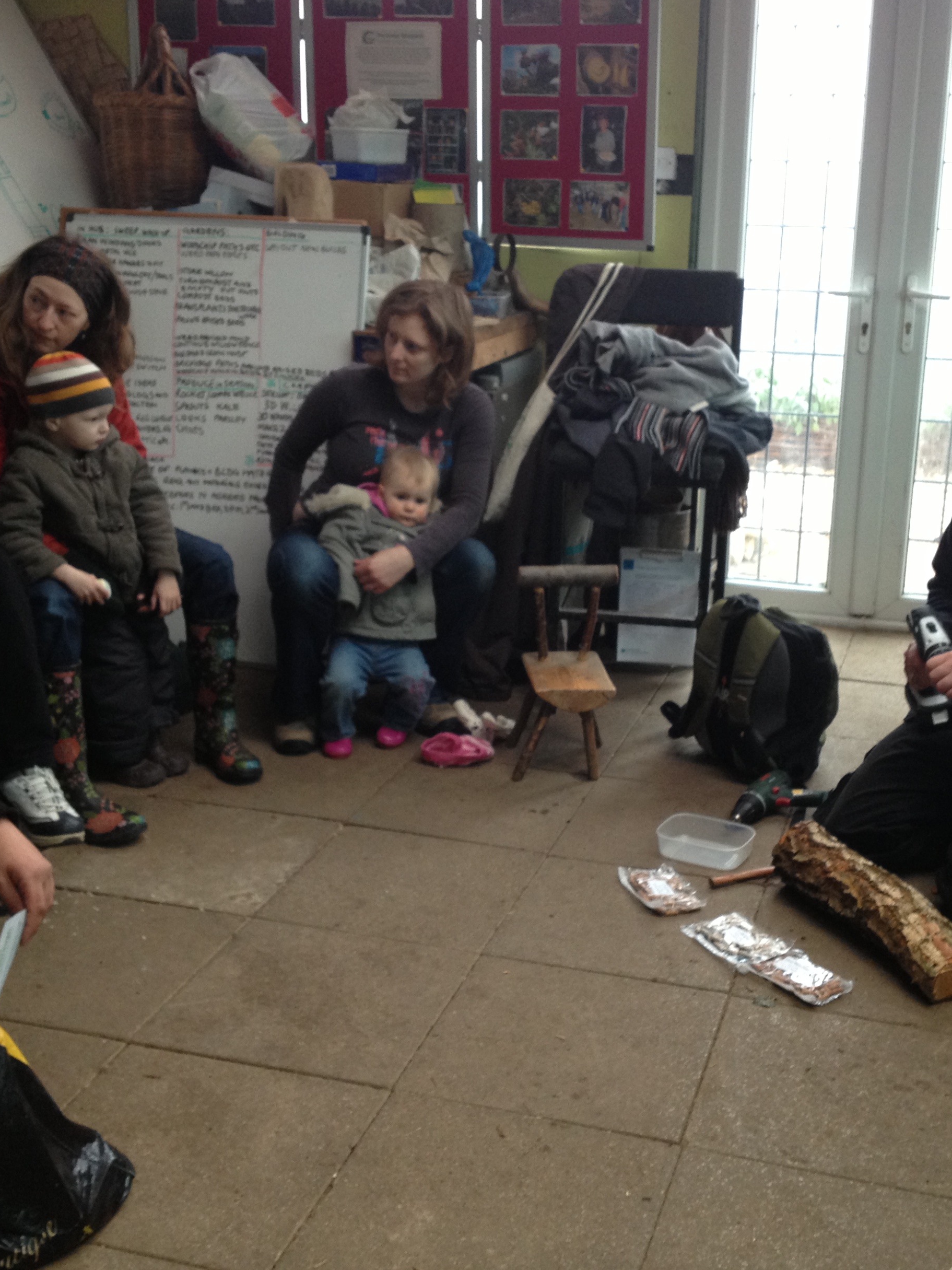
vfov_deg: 40.4
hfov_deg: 30.9
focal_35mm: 47
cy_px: 633
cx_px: 521
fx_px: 1724
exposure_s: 1/20
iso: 100
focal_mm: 4.28
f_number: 2.4
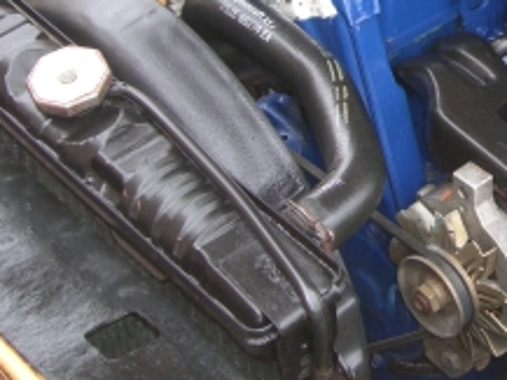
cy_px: 63
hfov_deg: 17.1
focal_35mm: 112
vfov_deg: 13.2
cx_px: 519
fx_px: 1641
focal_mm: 7.9
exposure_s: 1/80
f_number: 2.8
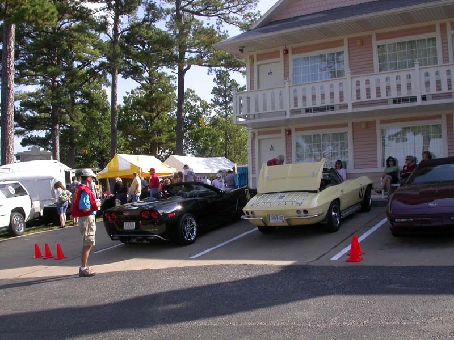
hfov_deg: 49.0
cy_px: 170
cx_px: 227
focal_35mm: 38
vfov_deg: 37.7
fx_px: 498
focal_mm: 7.85
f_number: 6
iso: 100
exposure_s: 1/265
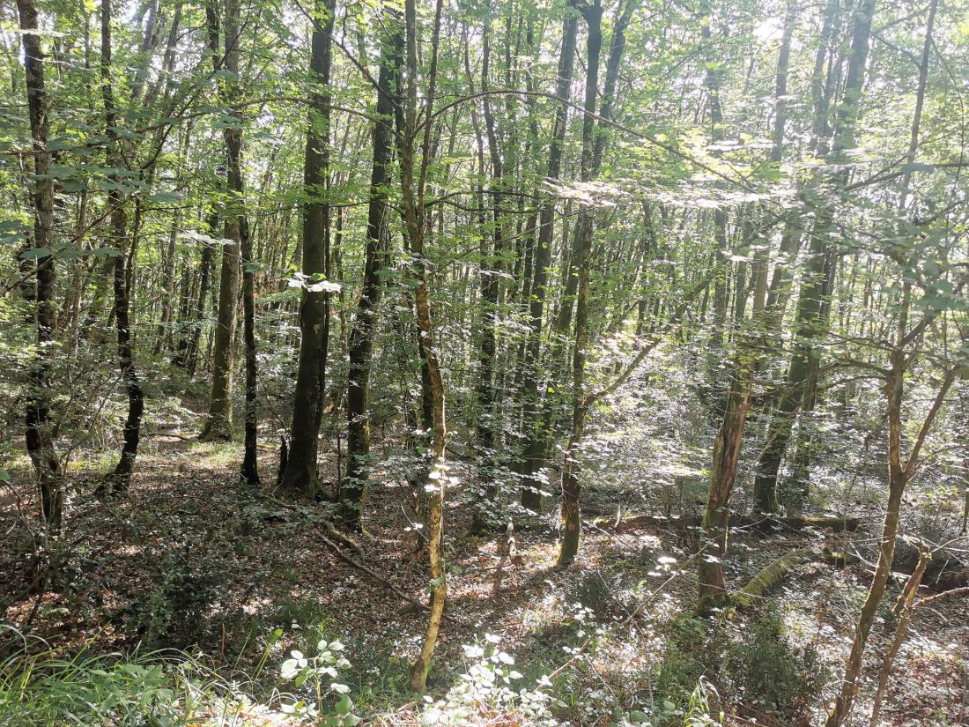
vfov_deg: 51.4
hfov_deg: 65.3
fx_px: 756
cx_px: 484
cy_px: 364
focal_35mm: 27
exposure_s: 1/120
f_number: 1.6
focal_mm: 5.56
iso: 100
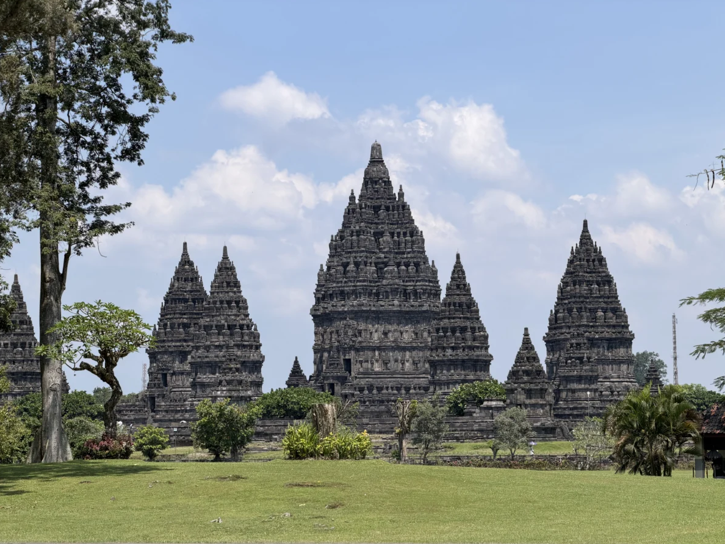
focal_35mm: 101
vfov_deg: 14.6
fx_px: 2115
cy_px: 272
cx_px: 364
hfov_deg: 19.4
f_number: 2.8
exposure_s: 1/638
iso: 20
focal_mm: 16.89
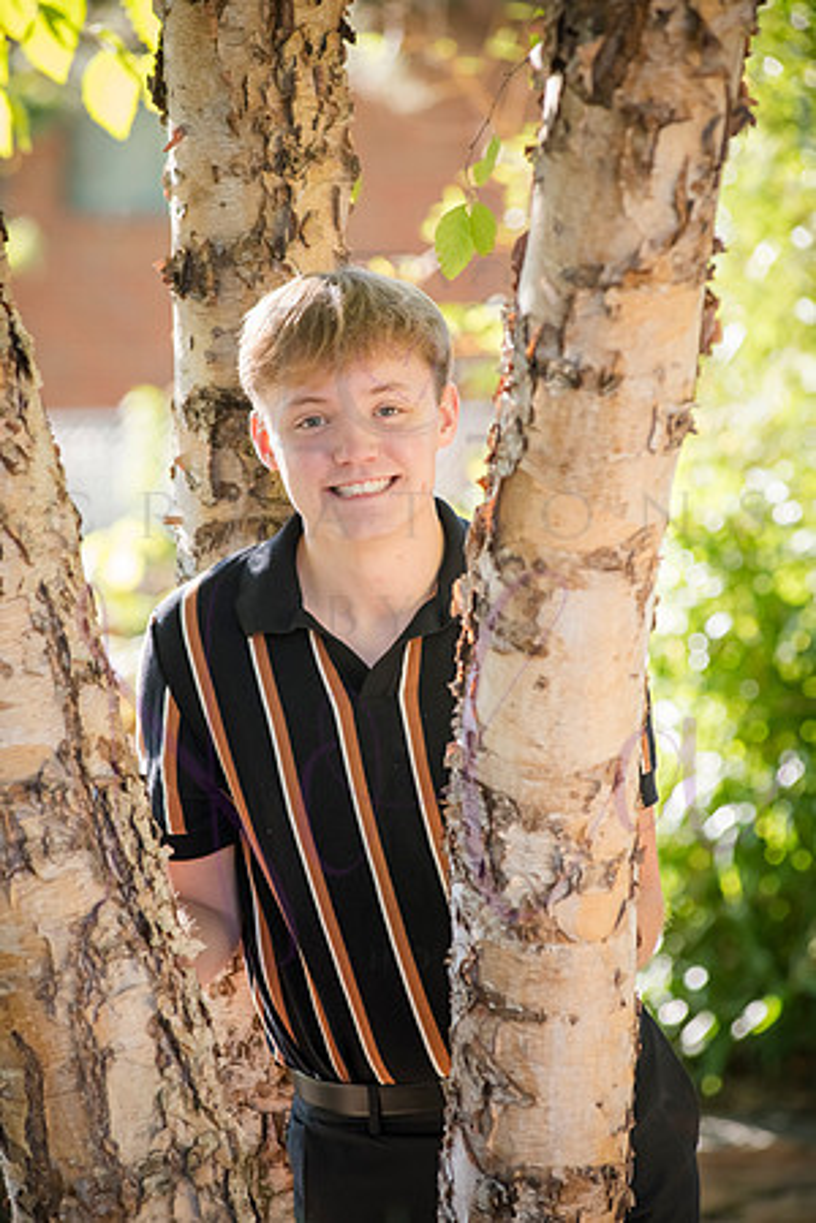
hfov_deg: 8.1
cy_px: 612
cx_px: 408
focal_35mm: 170
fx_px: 5780
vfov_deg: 12.1
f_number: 5
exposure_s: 1/320
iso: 800
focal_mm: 170
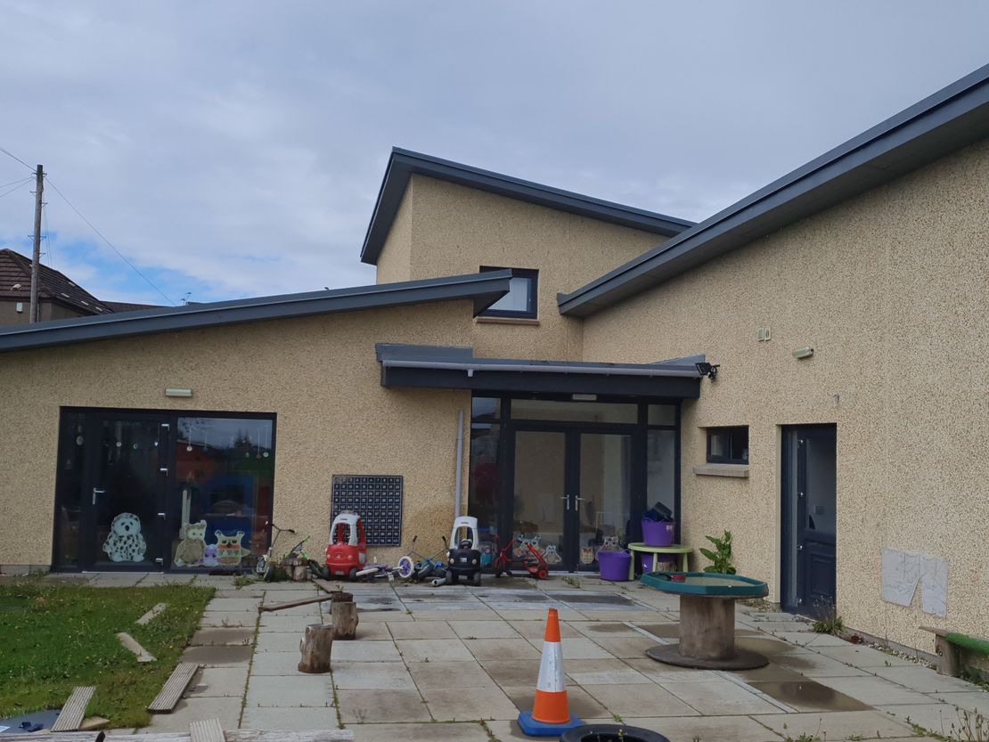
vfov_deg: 53.1
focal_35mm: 26
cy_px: 371
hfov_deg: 67.3
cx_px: 494
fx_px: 743
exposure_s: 1/9259
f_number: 1.5
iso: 50
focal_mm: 4.32
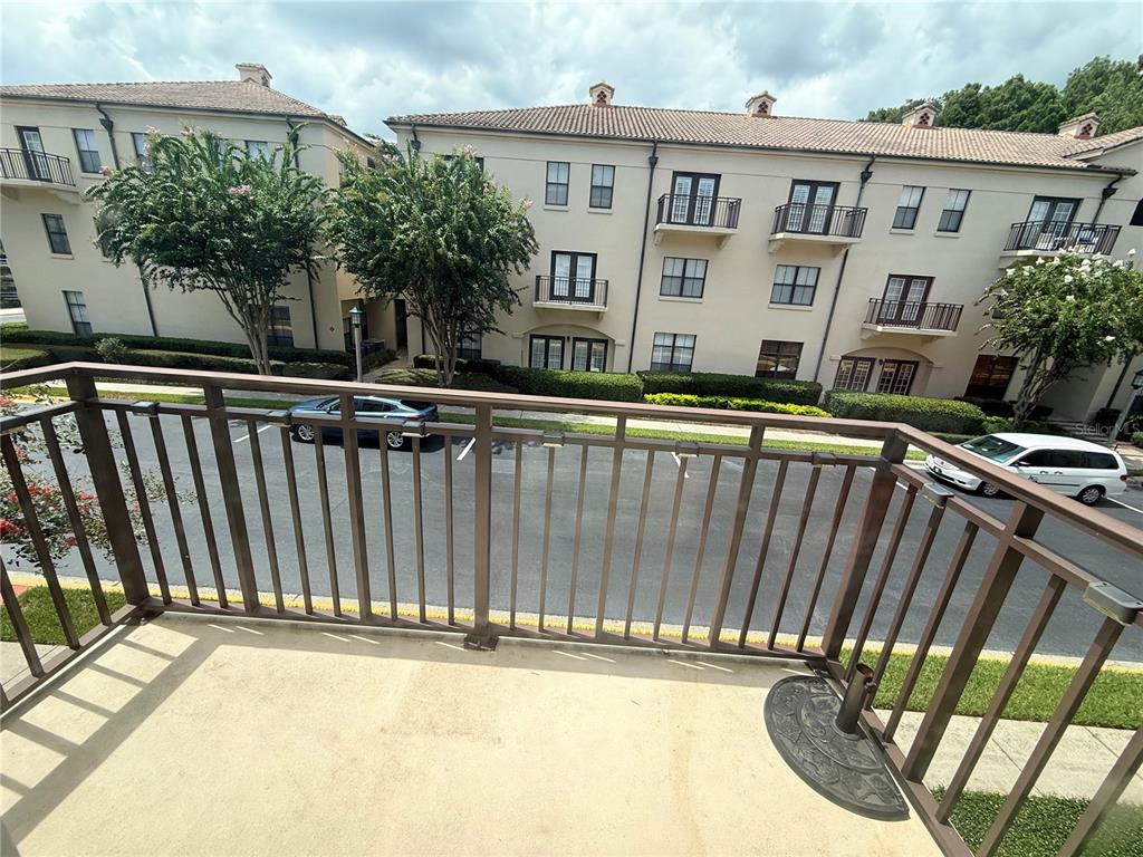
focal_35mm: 14
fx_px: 462
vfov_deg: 85.7
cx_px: 572
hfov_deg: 102.1
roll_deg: -3.7
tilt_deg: -18.1
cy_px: 428
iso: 50
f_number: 2.2
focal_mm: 2.22
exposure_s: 1/770
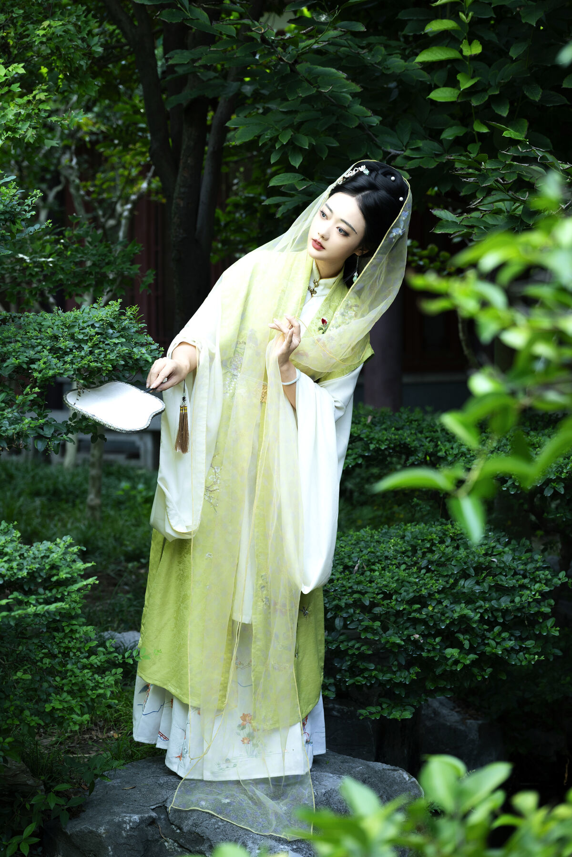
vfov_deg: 26.6
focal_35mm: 76
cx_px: 286
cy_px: 428
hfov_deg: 18.0
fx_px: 1810
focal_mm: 76
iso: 320
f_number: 4
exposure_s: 1/200
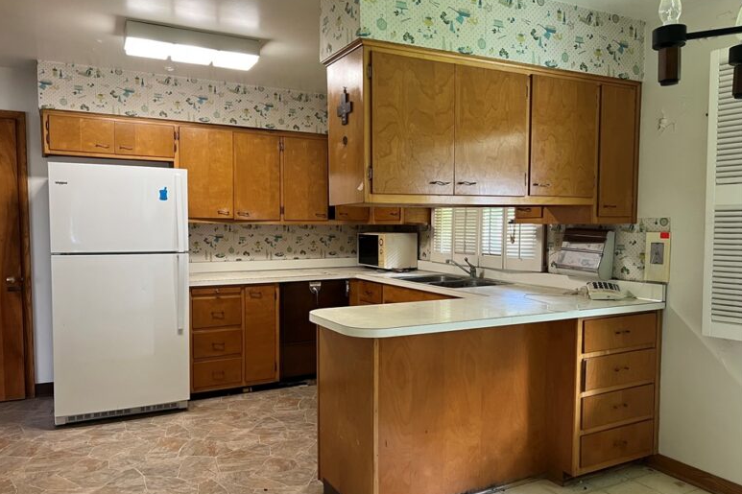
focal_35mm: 28
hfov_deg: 65.5
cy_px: 259
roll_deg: -0.3
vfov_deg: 46.4
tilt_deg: -3.6
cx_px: 363
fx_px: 577
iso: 250
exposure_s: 1/60
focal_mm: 5.7
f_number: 1.5
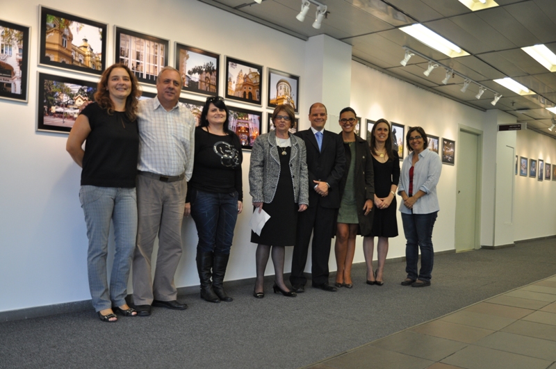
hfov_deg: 57.3
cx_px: 278
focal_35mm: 33
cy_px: 184
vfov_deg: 39.9
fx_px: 509
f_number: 4
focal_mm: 22
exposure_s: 1/60
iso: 500
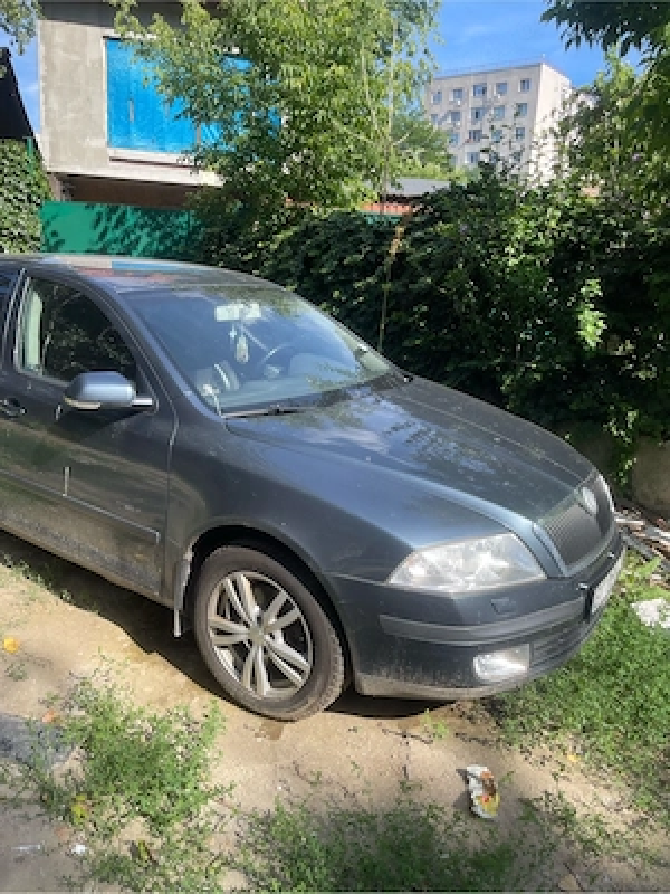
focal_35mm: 25
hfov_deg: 54.9
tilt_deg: -14.5
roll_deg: -2.7
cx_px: 335
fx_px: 645
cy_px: 447
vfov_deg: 69.4
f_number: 1.6
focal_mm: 5.1
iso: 32
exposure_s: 1/1109
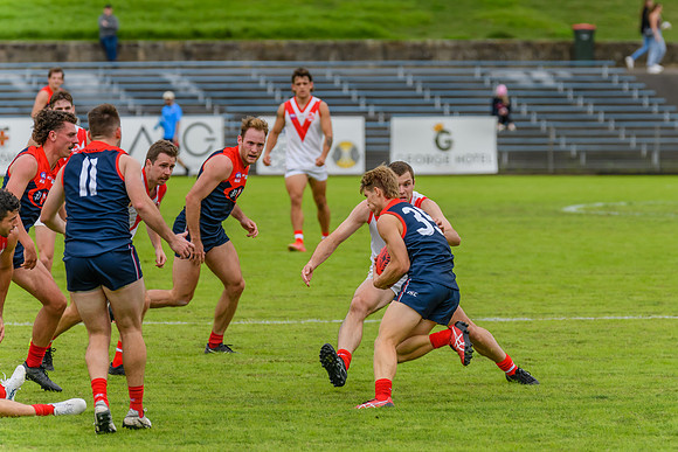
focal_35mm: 323
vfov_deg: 4.3
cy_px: 233
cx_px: 397
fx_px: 6092
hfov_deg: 6.4
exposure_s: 1/2500
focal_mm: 270
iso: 800
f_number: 5.6
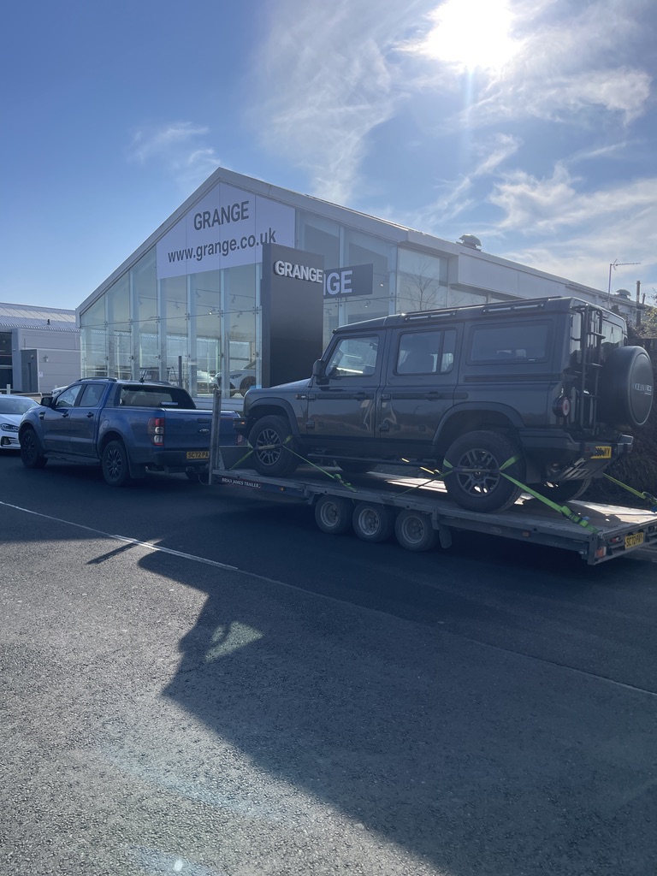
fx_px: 633
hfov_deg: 54.9
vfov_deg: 69.4
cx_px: 328
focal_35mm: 25
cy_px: 438
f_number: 1.6
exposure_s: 1/5917
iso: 32
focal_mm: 5.1
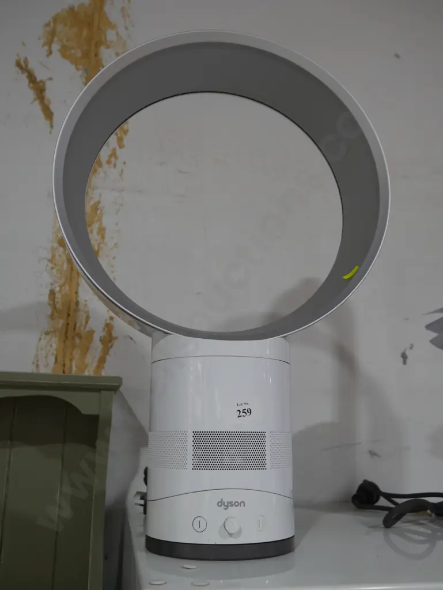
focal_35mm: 34
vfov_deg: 53.9
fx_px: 580
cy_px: 295
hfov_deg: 41.8
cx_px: 222
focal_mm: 17
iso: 400
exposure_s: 1/60
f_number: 4
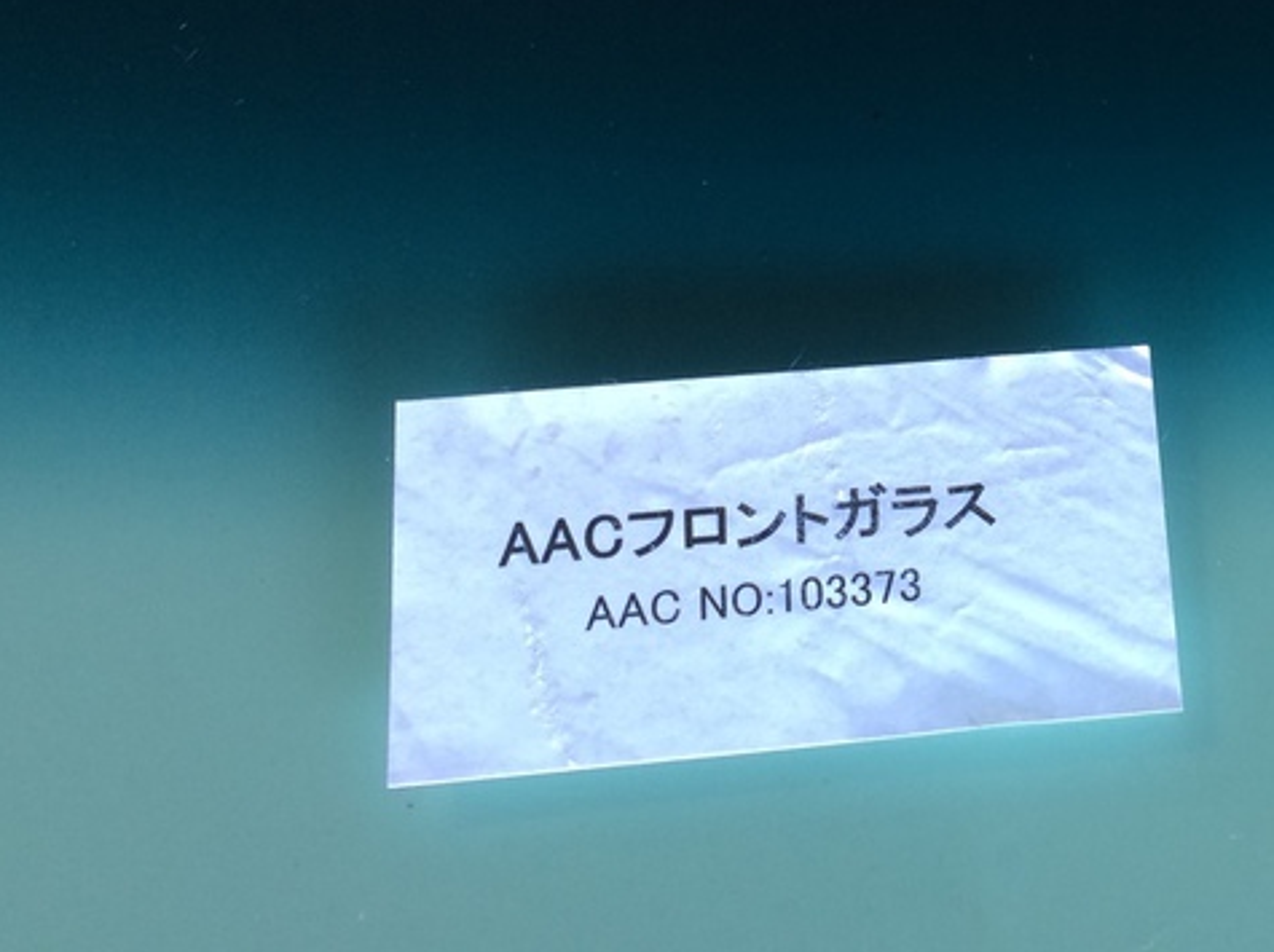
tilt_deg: -70.2
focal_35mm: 55
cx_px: 1159
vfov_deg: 25.8
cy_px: 139
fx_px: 2022
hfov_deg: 33.1
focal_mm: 4.15
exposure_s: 1/30
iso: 64
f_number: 2.2
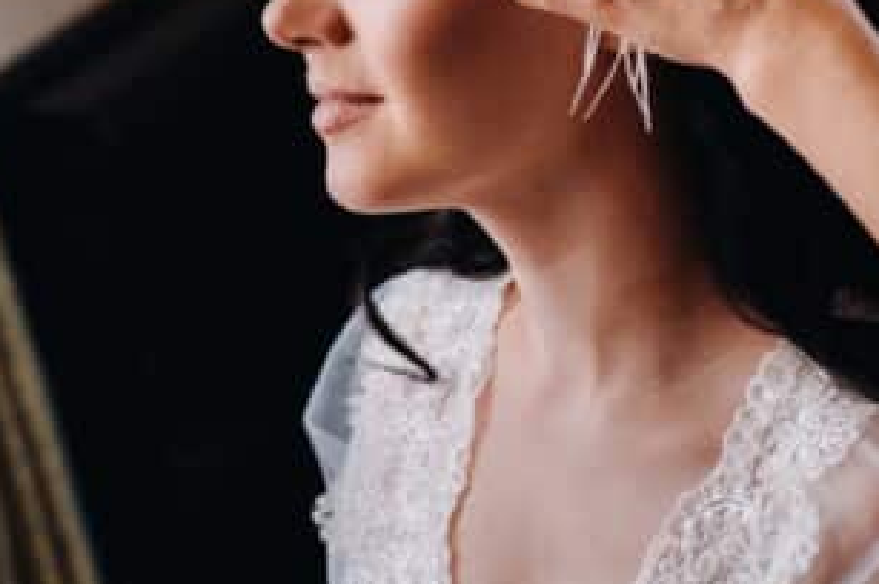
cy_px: 117
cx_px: 226
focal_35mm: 189
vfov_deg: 7.2
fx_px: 4610
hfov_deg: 10.9
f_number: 2.5
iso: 1600
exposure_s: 1/250
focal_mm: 56
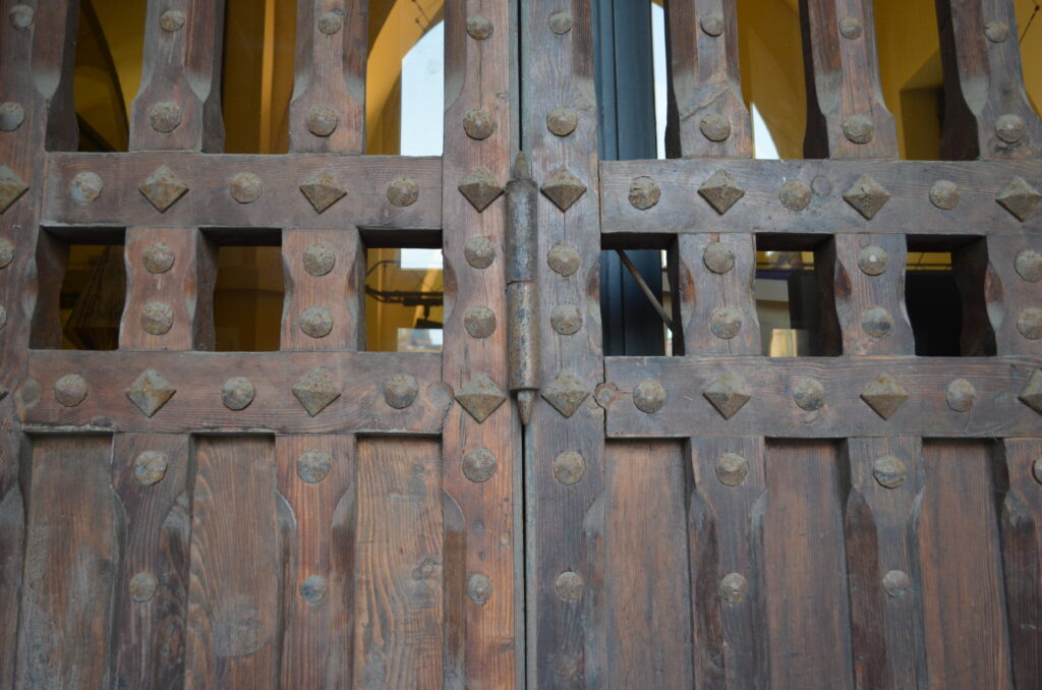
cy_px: 345
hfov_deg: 57.3
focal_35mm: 33
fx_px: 953
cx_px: 521
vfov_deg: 39.8
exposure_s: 1/60
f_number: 3.8
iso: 800
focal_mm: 22
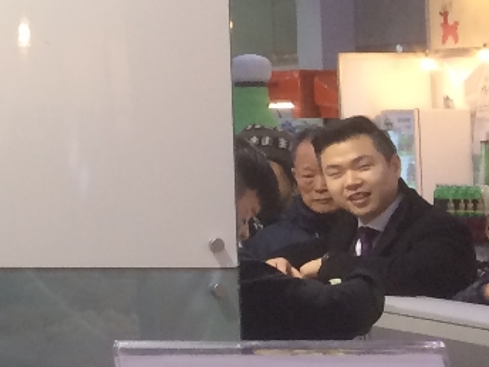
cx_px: -616
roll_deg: +1.4
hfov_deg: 12.2
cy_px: -7
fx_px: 1907
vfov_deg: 10.9
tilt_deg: +3.1
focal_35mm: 135
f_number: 2.2
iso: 64
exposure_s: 1/30
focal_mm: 4.15
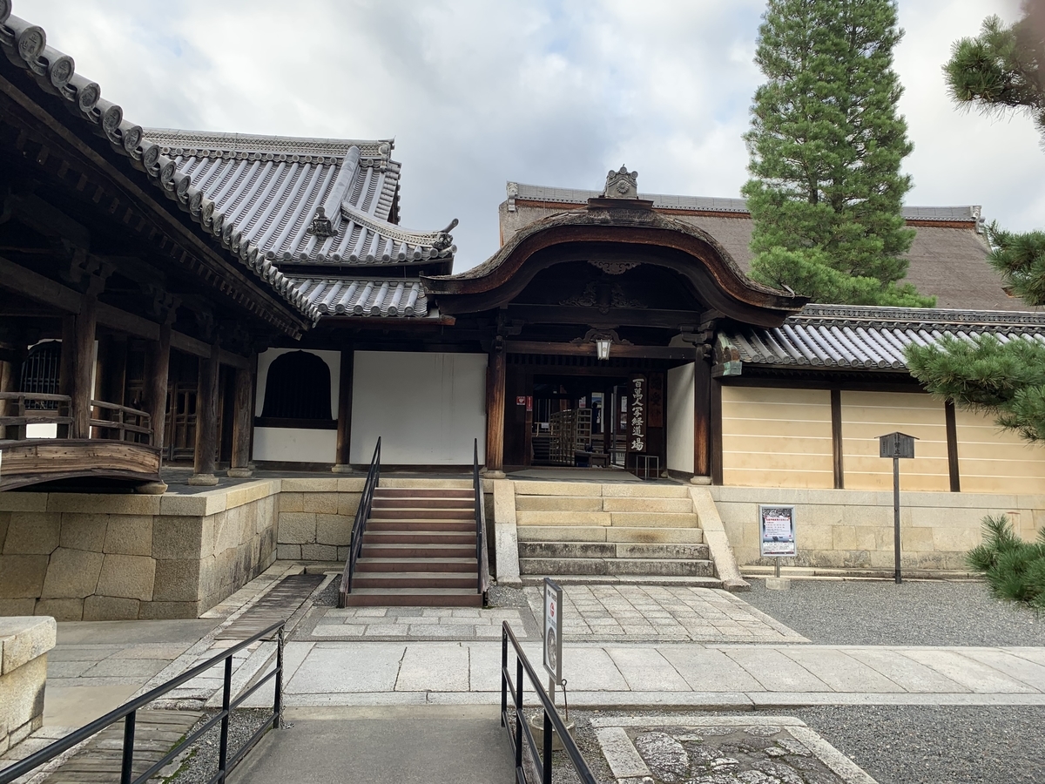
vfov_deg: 53.1
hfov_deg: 67.3
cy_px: 392
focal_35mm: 26
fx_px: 785
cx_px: 522
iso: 25
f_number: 1.8
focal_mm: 4.25
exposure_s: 1/191
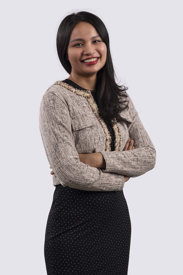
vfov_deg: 19.5
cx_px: 92
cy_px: 138
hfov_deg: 13.0
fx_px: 801
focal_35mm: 105
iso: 100
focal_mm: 105
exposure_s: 1/250
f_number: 10
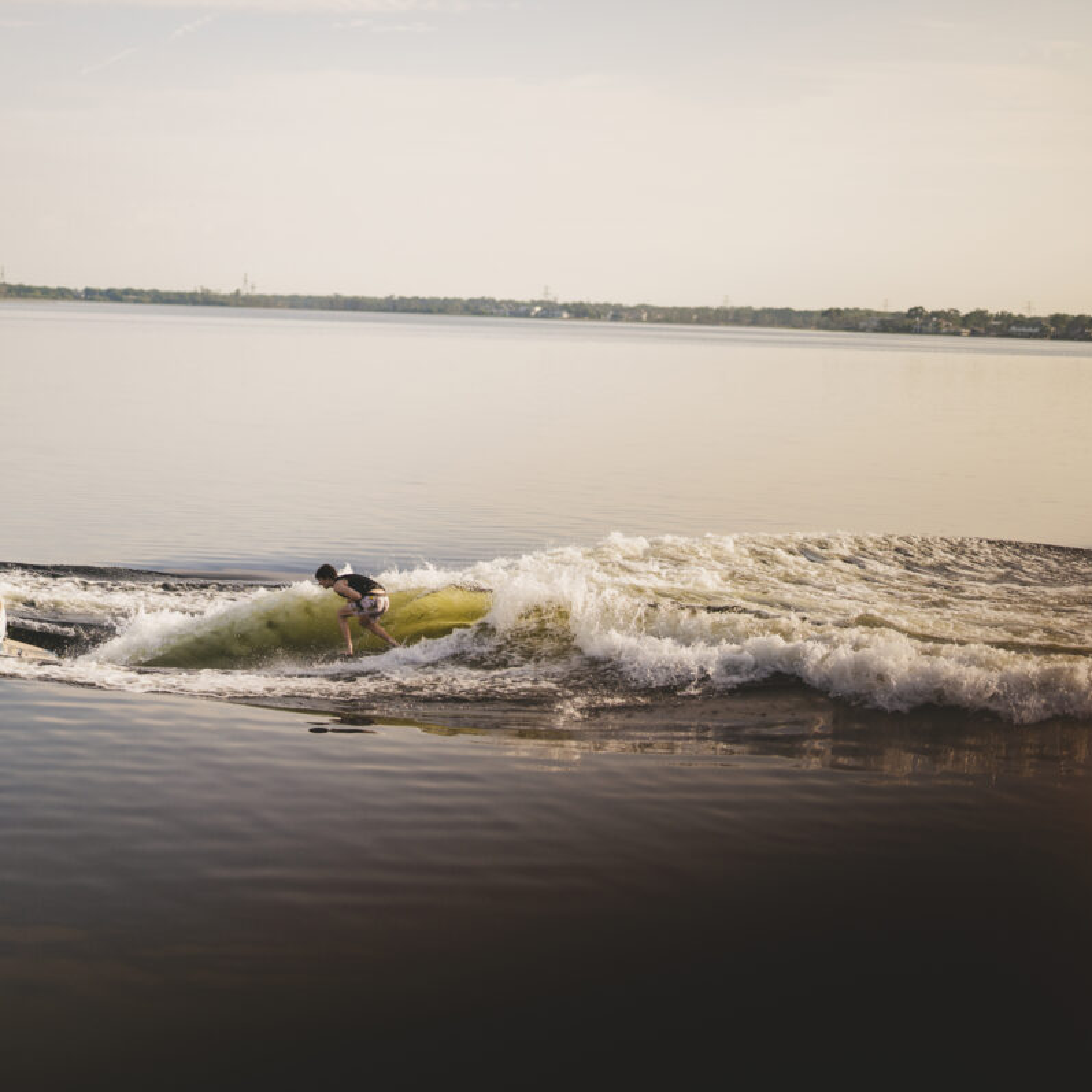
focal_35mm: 64
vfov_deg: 26.9
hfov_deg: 26.6
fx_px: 2284
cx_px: 296
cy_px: 547
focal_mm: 50
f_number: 1.2
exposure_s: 1/20000
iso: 200
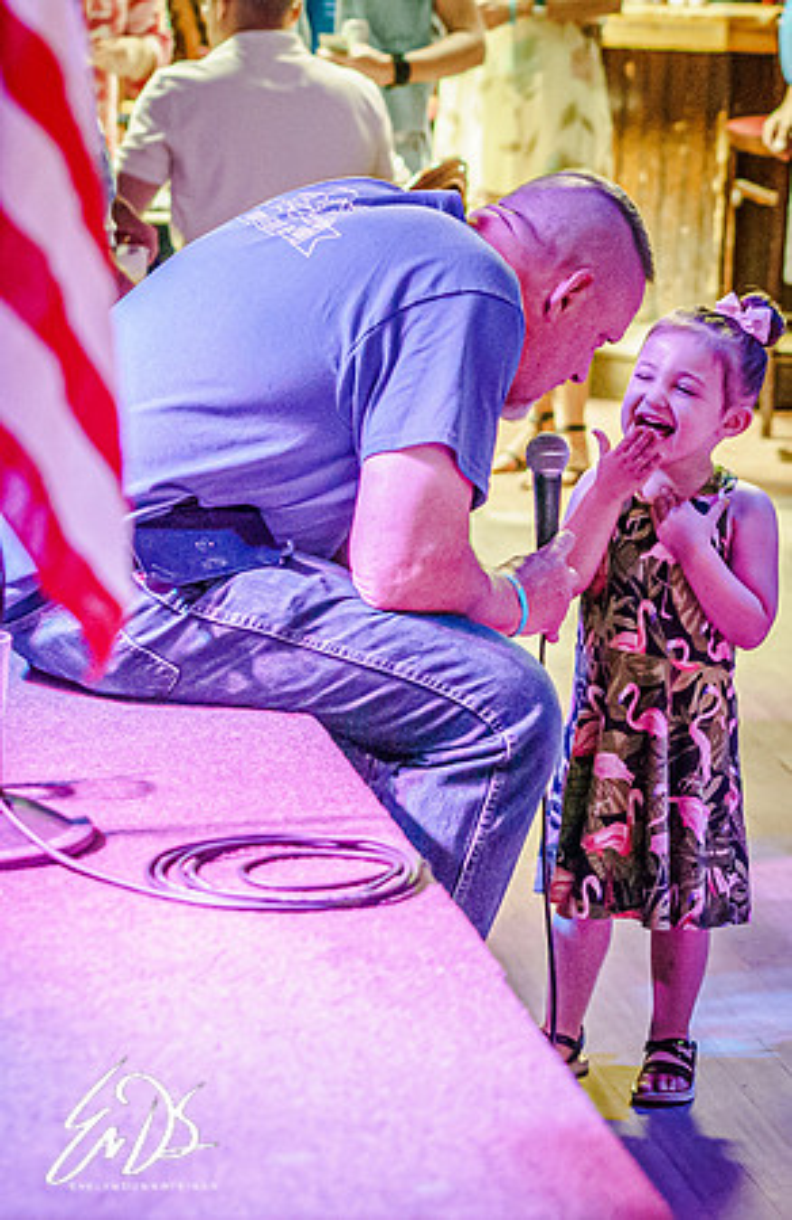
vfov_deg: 17.1
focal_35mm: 121
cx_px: 652
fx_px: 4057
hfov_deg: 11.1
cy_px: 472
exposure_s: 1/125
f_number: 2.8
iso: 2500
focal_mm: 55
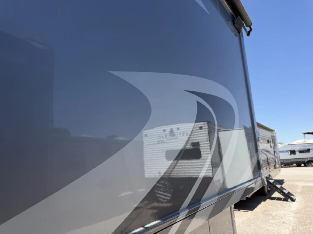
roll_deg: +2.9
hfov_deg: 71.6
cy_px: 117
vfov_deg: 56.8
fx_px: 217
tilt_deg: +11.6
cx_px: 156
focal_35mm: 24
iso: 80
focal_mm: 6.76
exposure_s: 1/2525
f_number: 1.78
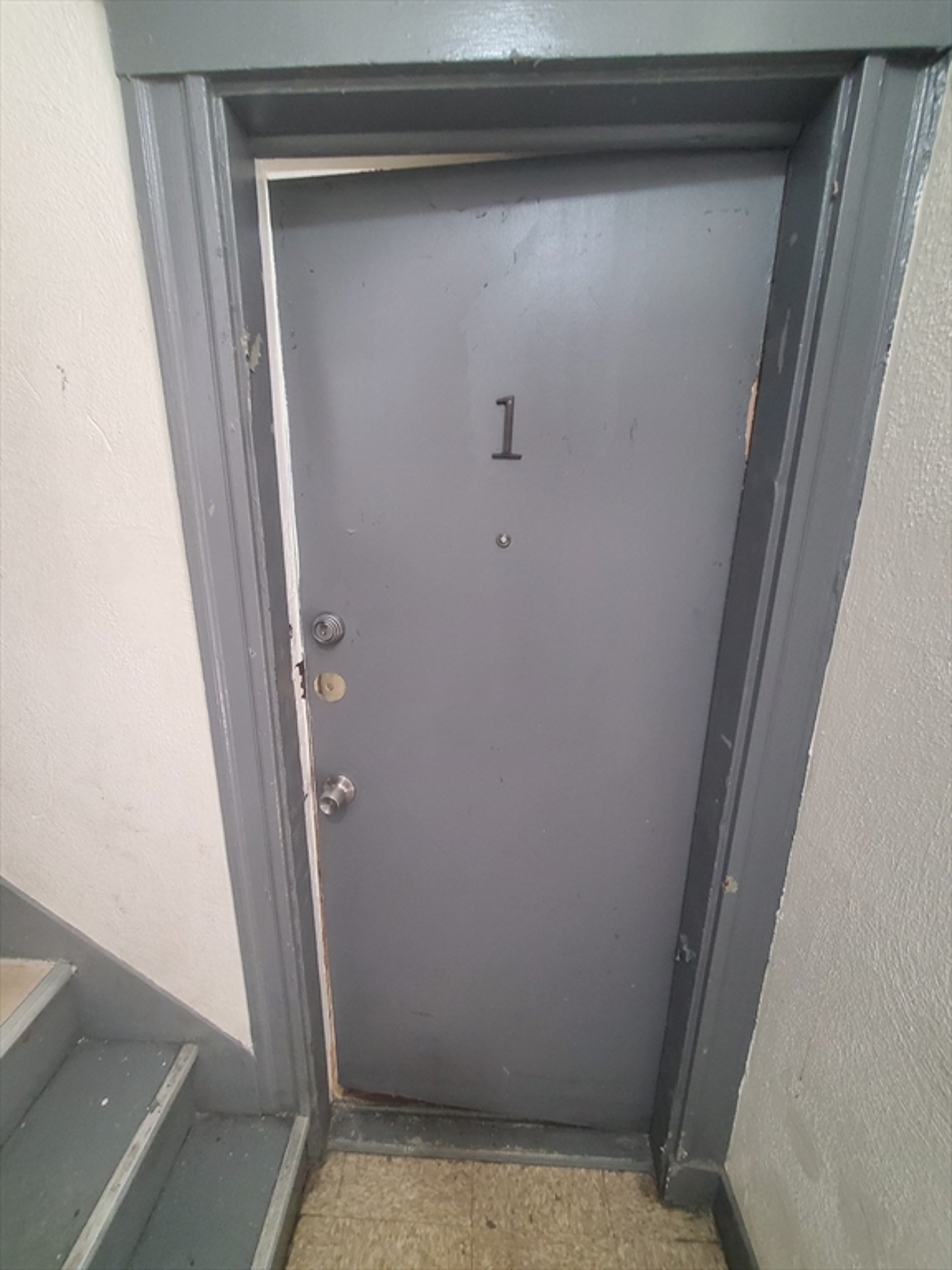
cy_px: 635
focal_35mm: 13
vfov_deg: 106.2
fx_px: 477
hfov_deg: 89.9
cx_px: 476
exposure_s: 1/30
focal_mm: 1.8
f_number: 2.2
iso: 640
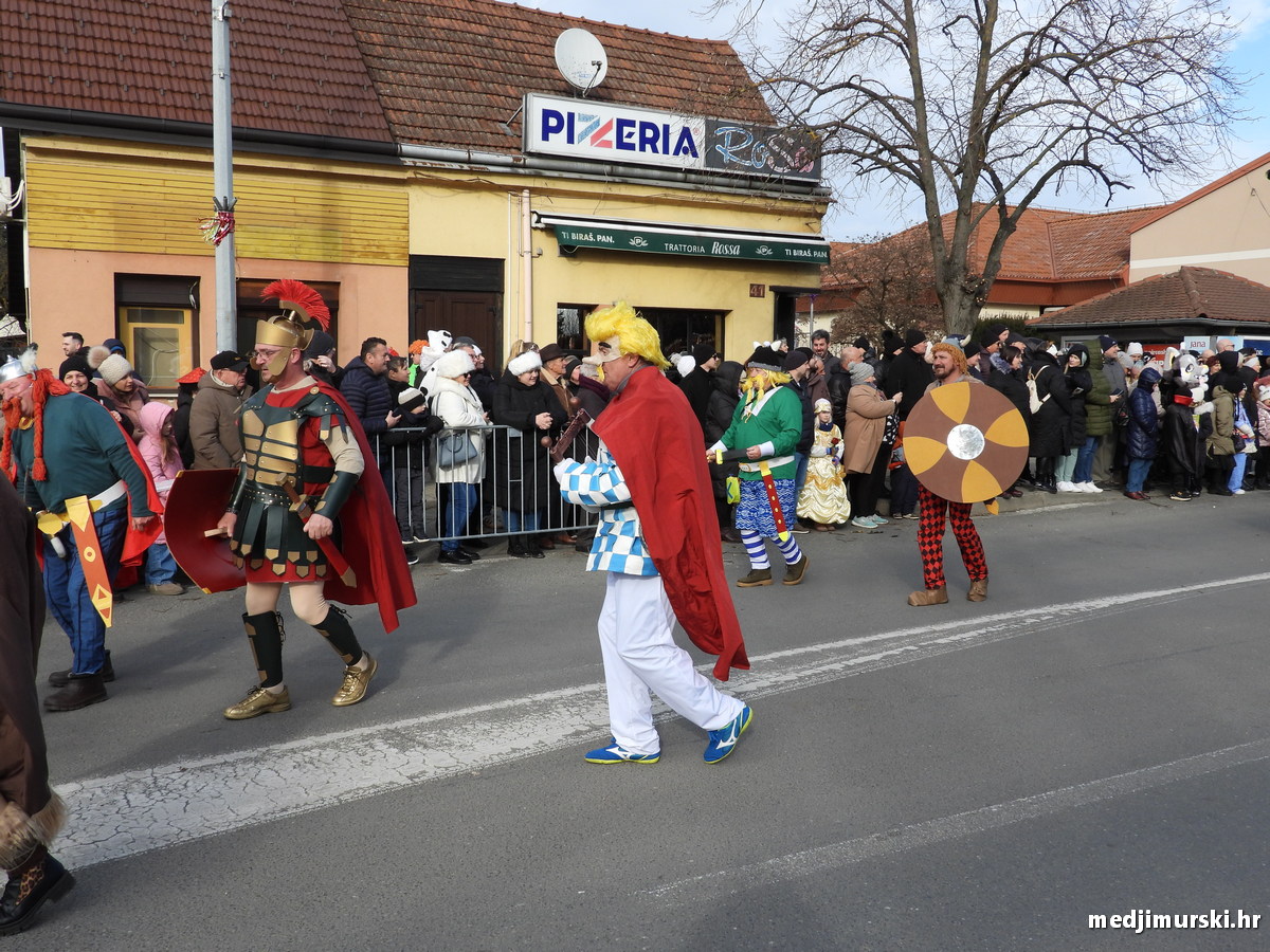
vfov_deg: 44.2
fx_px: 1174
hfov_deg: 56.8
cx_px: 635
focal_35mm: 32
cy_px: 476
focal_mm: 5.8
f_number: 3.2
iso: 100
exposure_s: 1/800
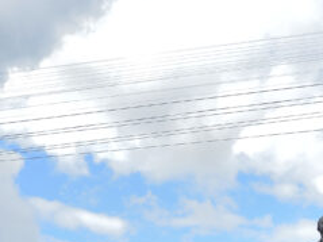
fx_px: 1035
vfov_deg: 12.6
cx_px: 368
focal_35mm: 111
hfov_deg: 17.1
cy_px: 374
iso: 100
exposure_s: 1/400
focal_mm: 18
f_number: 3.5
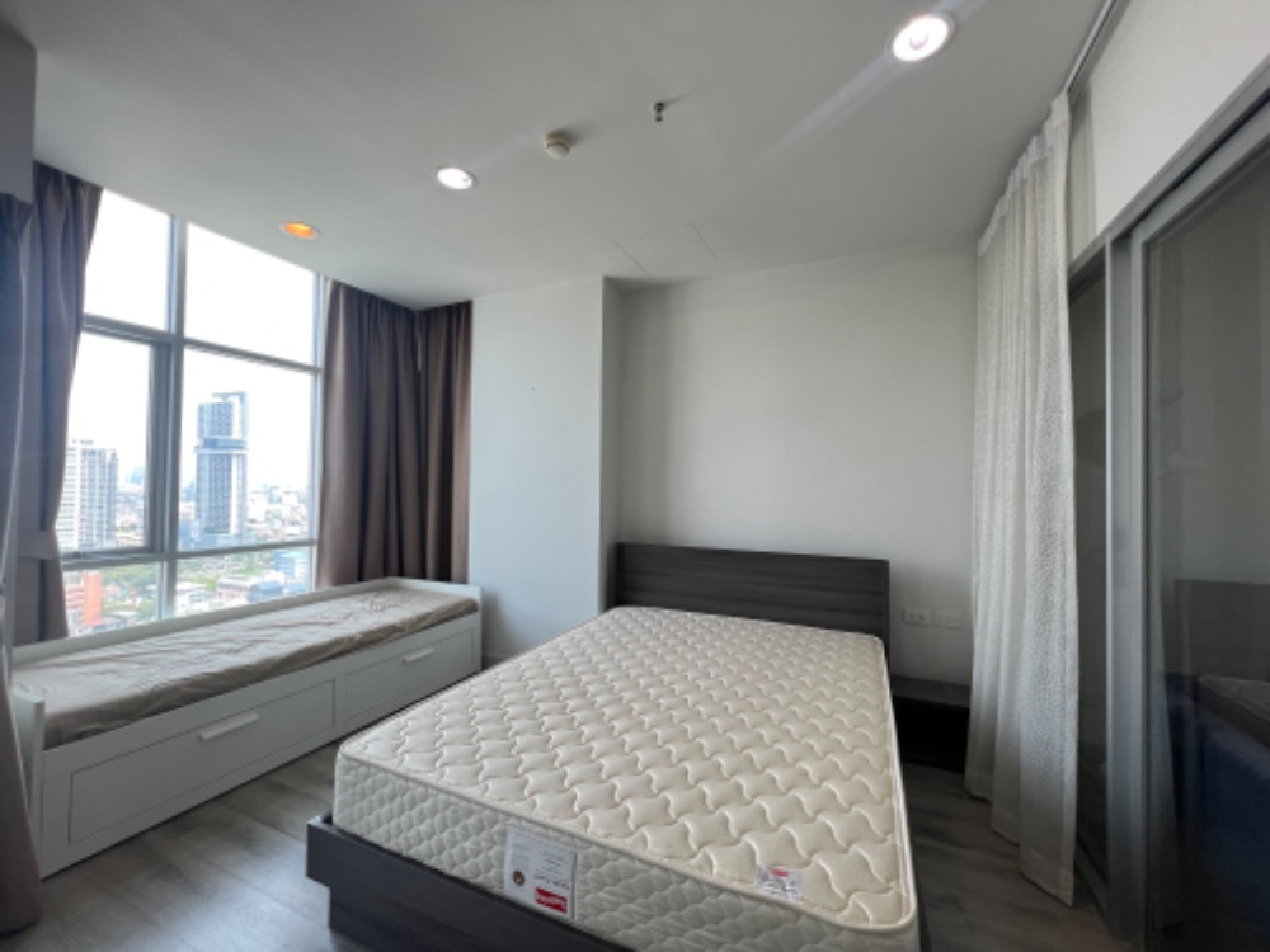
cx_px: 635
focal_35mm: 13
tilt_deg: +4.8
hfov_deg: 106.2
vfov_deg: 89.9
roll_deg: -1.9
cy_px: 476
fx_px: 477
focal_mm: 1.57
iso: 40
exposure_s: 1/122
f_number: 1.8
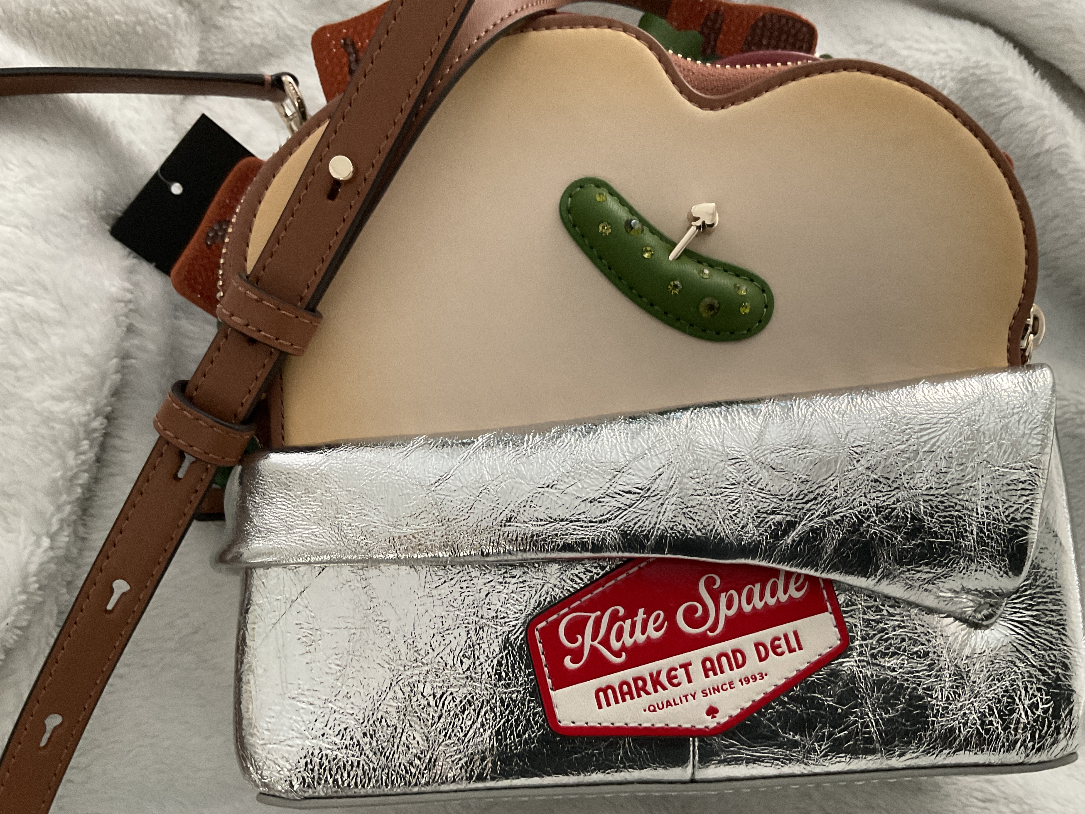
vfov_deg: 46.8
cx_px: 560
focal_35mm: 30
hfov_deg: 60.0
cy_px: 395
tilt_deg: -61.3
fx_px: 940
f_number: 1.8
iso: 160
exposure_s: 1/60
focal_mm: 3
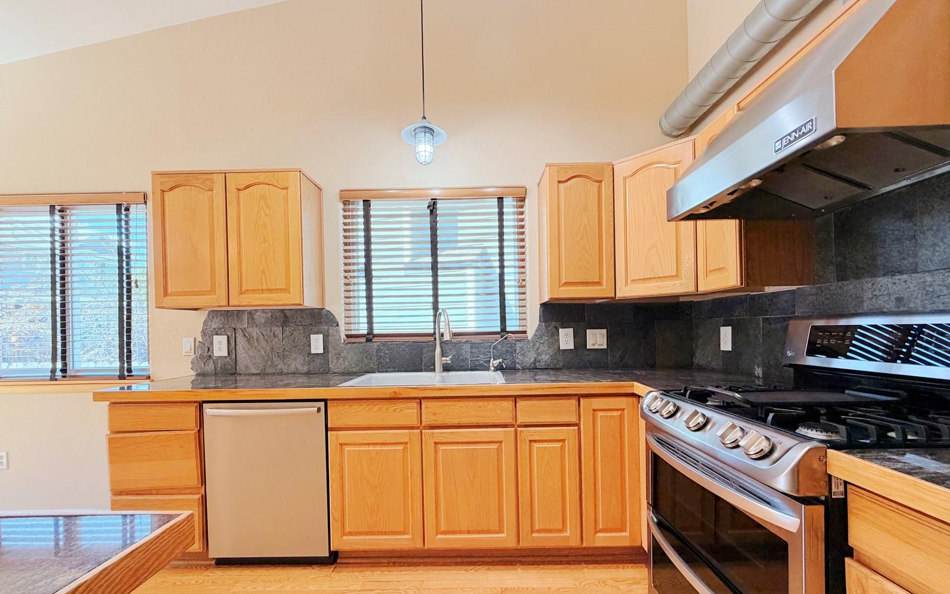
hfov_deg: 101.5
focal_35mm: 15
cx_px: 478
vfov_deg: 74.6
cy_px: 329
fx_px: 388
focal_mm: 2.22
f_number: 2.2
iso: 320
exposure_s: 1/120
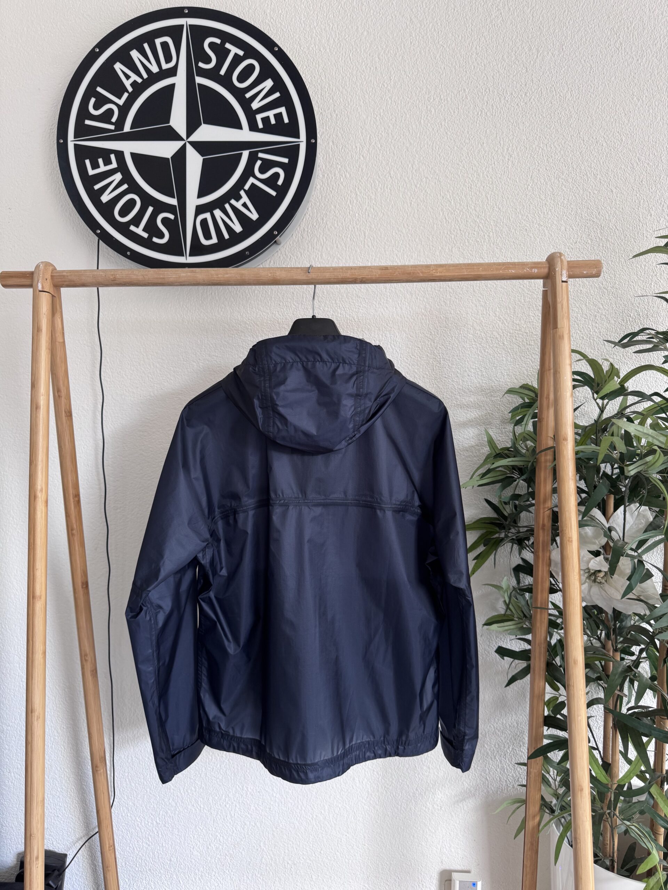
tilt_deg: -1.3
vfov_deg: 71.6
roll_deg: +1.2
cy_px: 445
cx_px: 334
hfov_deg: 56.8
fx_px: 618
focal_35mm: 24
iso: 125
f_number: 1.78
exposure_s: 1/50
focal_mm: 6.76
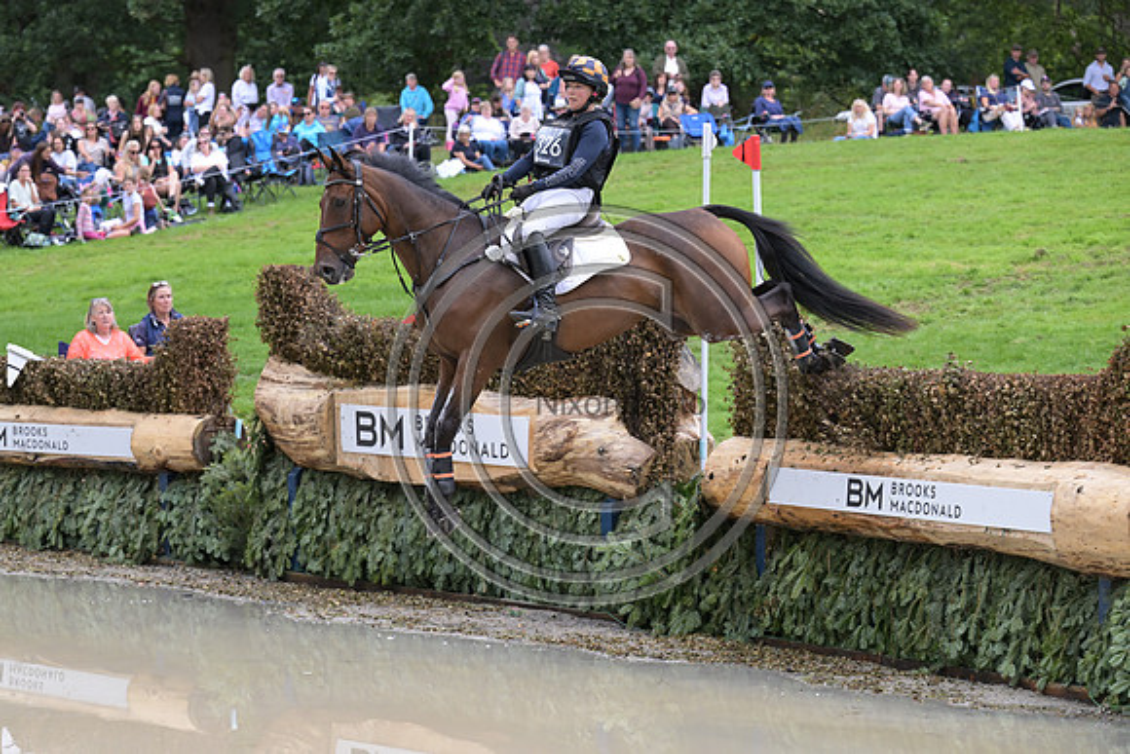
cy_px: 377
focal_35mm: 130
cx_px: 565
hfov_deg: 15.8
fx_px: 4081
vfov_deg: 10.6
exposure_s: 1/1250
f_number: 5.6
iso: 1600
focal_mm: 130
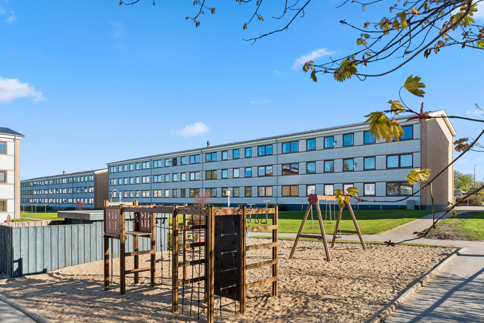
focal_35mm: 24
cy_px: 162
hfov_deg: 73.7
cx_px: 242
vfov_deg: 53.1
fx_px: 323
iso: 400
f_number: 10
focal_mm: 24
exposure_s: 1/320
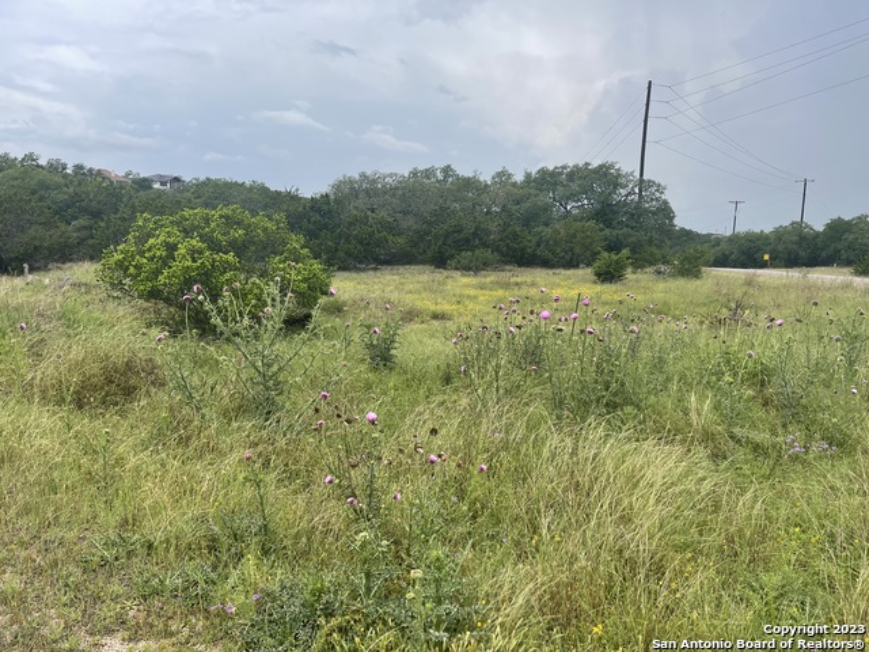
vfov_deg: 53.1
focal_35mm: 26
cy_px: 326
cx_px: 434
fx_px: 653
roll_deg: -2.9
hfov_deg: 67.3
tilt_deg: -7.6
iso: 32
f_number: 1.6
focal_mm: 5.1
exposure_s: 1/2717
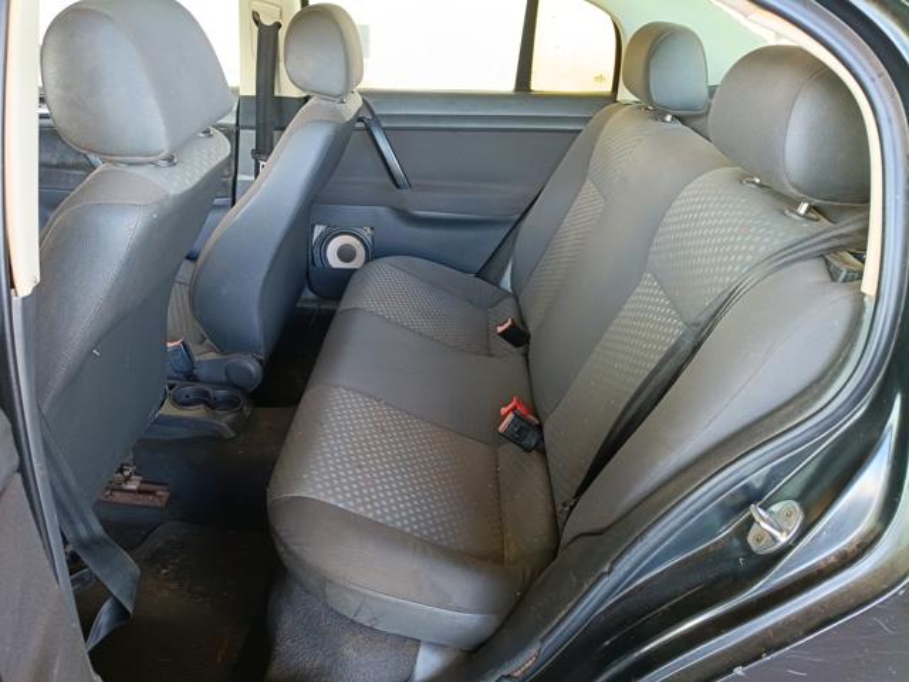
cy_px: 341
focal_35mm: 26
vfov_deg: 53.1
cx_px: 454
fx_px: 683
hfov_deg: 67.3
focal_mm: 4.81
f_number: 1.8
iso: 604
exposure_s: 1/60.1
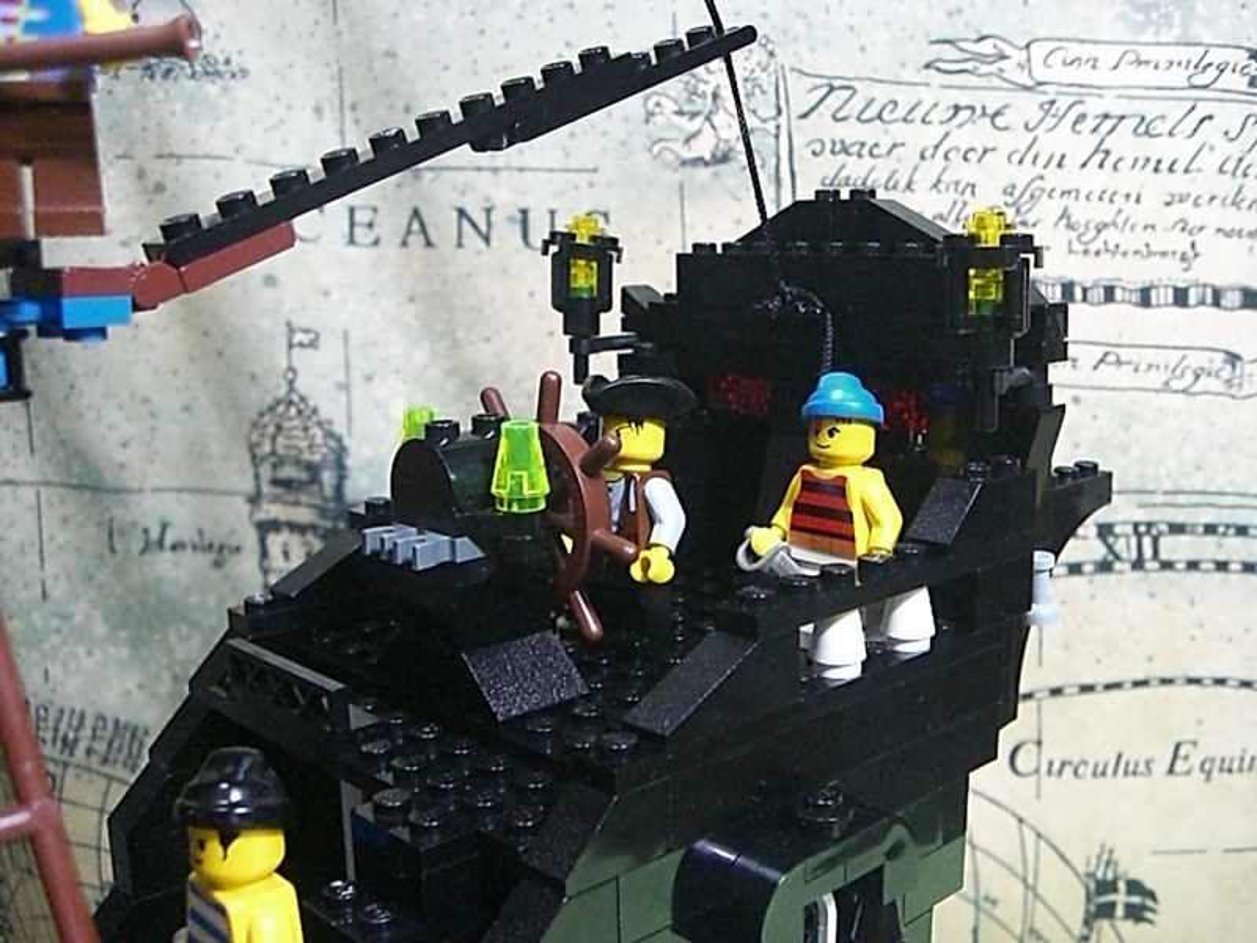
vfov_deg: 37.7
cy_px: 472
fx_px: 1380
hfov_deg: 49.0
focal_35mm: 38
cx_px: 628
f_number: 2.7
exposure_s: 1/50
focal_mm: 6.2
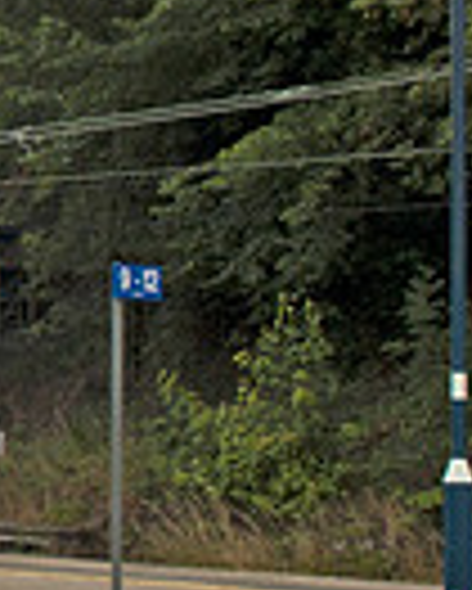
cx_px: -760
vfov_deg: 12.8
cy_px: 232
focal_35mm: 150
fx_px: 2616
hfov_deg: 9.0
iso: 200
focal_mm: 24
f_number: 8
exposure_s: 1/250
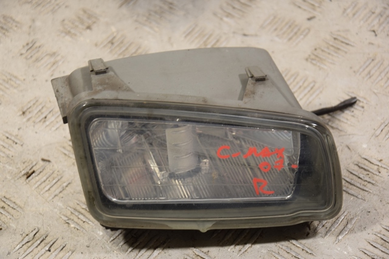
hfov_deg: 18.2
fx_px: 1215
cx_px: 194
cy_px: 130
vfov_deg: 12.2
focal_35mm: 112
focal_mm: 75
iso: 400
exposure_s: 1/100
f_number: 5.3
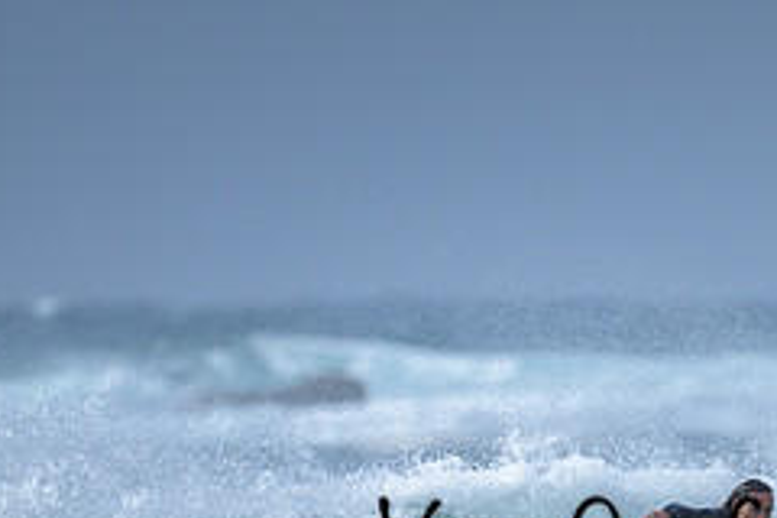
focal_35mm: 1934
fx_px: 41739
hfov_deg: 1.1
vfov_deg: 0.7
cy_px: 520
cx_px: 712
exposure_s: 1/2000
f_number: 6.3
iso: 180
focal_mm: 800
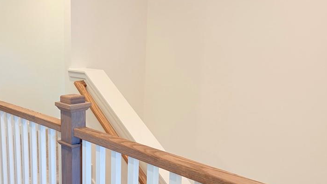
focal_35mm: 38
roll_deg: +0.5
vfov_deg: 31.1
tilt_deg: -11.3
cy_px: 106
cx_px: 95
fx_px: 329
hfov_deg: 51.2
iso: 125
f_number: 1.78
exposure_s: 1/121
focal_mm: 6.76
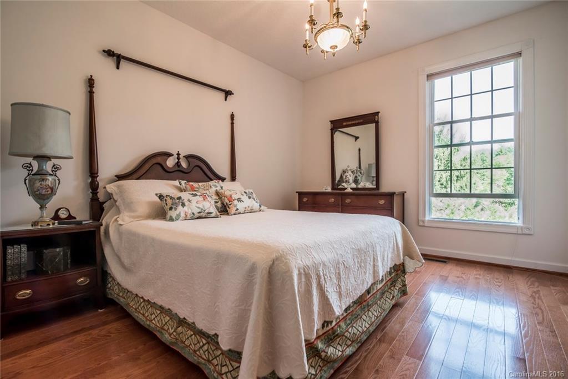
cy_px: 190
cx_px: 284
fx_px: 252
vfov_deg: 73.8
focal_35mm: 16
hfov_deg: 96.7
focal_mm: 16
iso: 1250
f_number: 5.6
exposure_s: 1/125
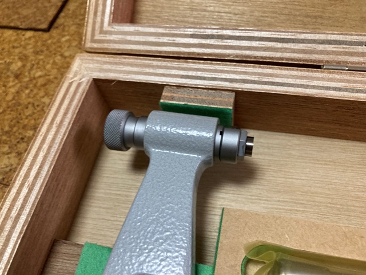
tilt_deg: -58.8
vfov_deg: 49.7
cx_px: 183
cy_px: 138
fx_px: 296
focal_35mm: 28
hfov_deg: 63.4
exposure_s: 1/60
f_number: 1.8
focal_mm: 3.99
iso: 250
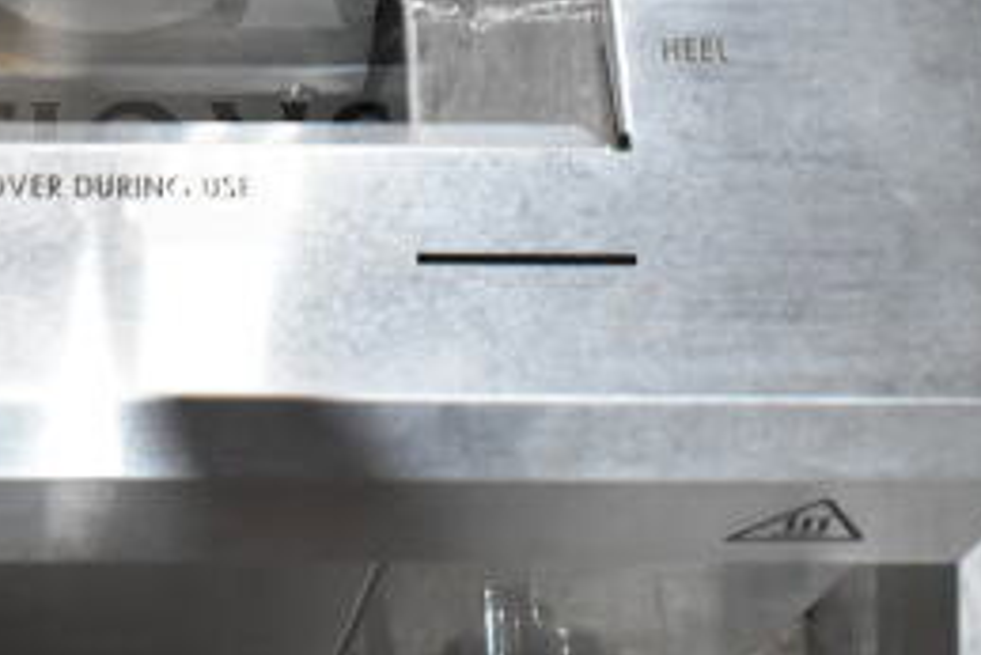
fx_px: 2699
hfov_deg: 20.0
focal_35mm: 99
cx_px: 4
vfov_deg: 13.6
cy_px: -55
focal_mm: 28
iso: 1600
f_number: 5.6
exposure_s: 1/125
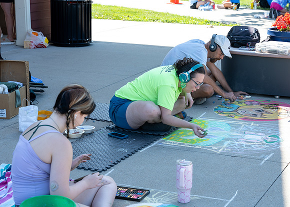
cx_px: 162
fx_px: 674
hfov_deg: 24.3
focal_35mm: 82
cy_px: 92
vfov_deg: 17.5
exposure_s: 1/200
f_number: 6.3
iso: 200
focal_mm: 70
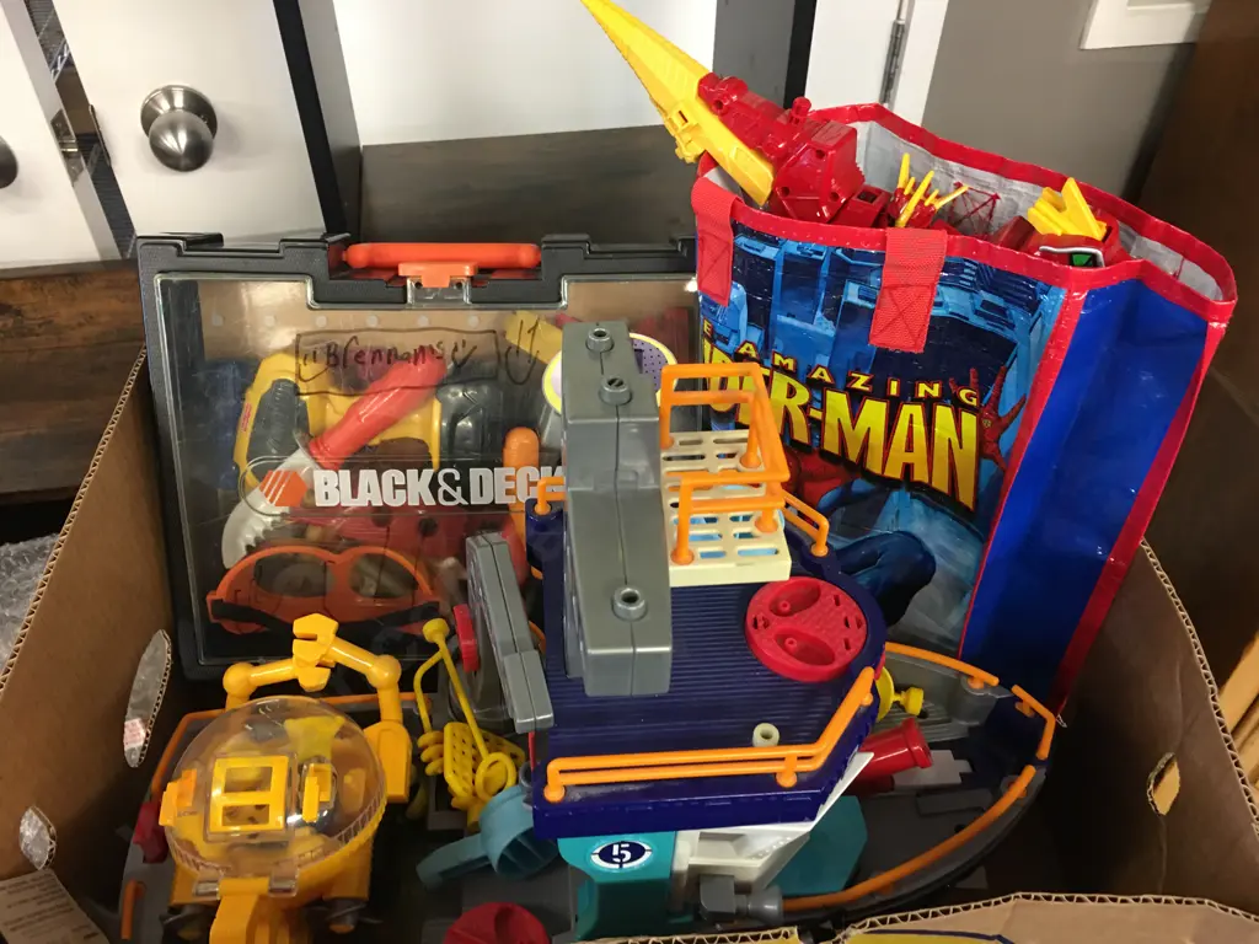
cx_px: 630
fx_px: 1055
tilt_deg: -43.6
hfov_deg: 61.7
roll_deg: -1.1
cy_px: 472
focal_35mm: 29
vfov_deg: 48.2
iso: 80
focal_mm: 4.15
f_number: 2.2
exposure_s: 1/17
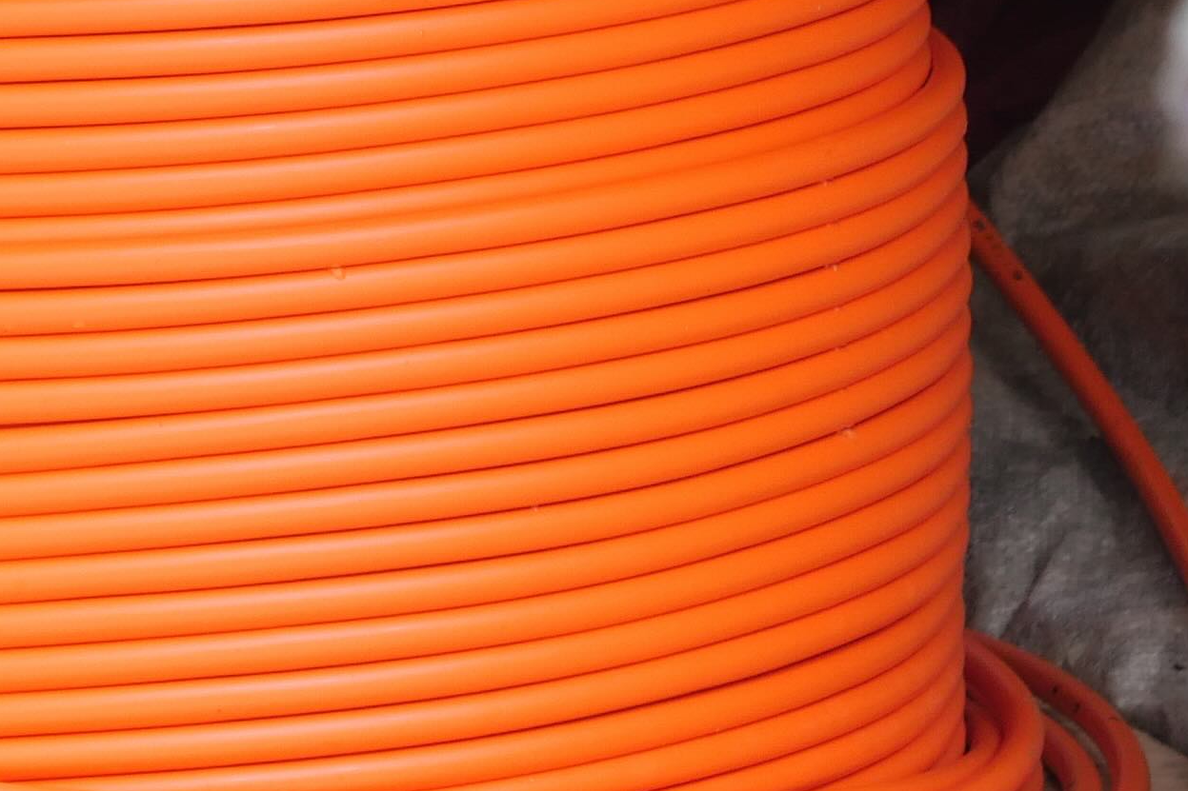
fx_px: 11383
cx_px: -462
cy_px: -239
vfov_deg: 4.0
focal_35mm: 345
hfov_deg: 5.9
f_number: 3.9
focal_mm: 40
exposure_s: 1/25
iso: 320
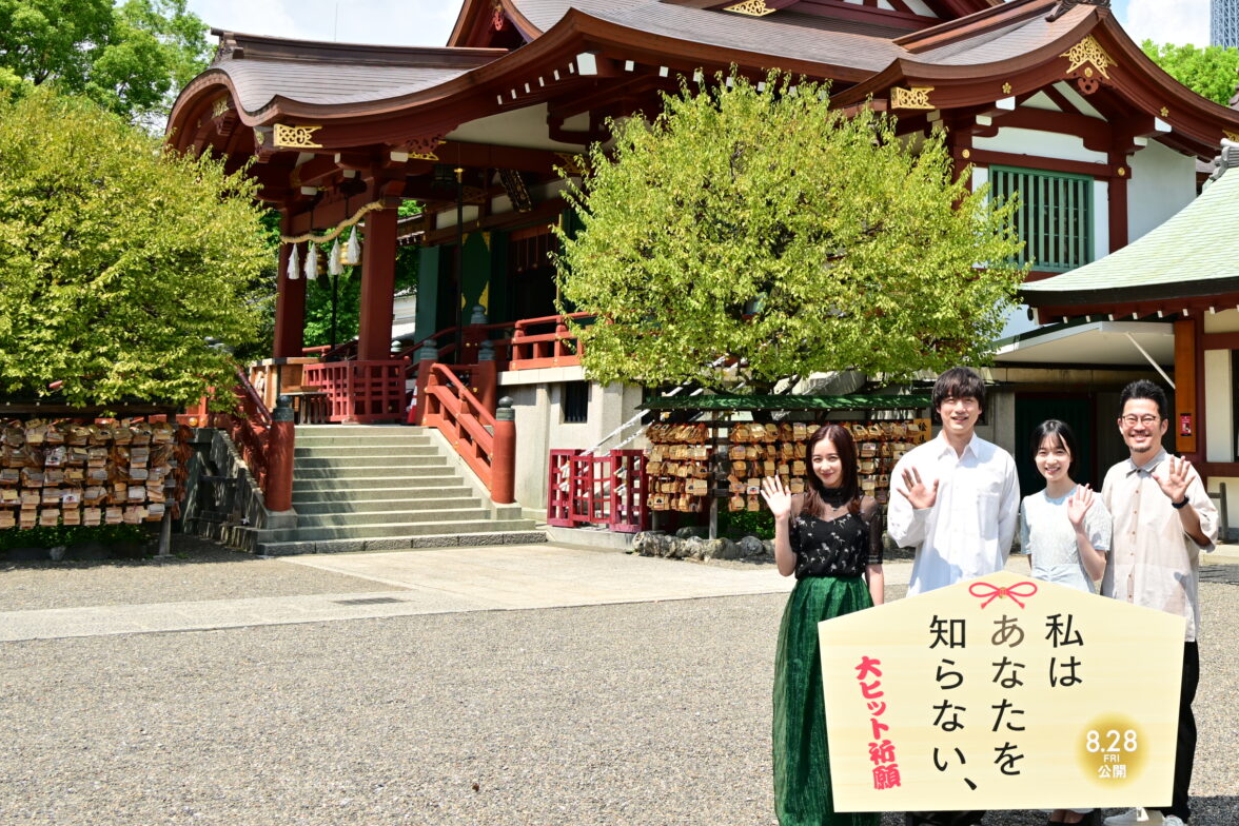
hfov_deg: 37.2
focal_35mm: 51
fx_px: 1755
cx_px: 1027
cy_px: 171
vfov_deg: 26.0
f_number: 6.3
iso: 64
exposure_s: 1/200
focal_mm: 30
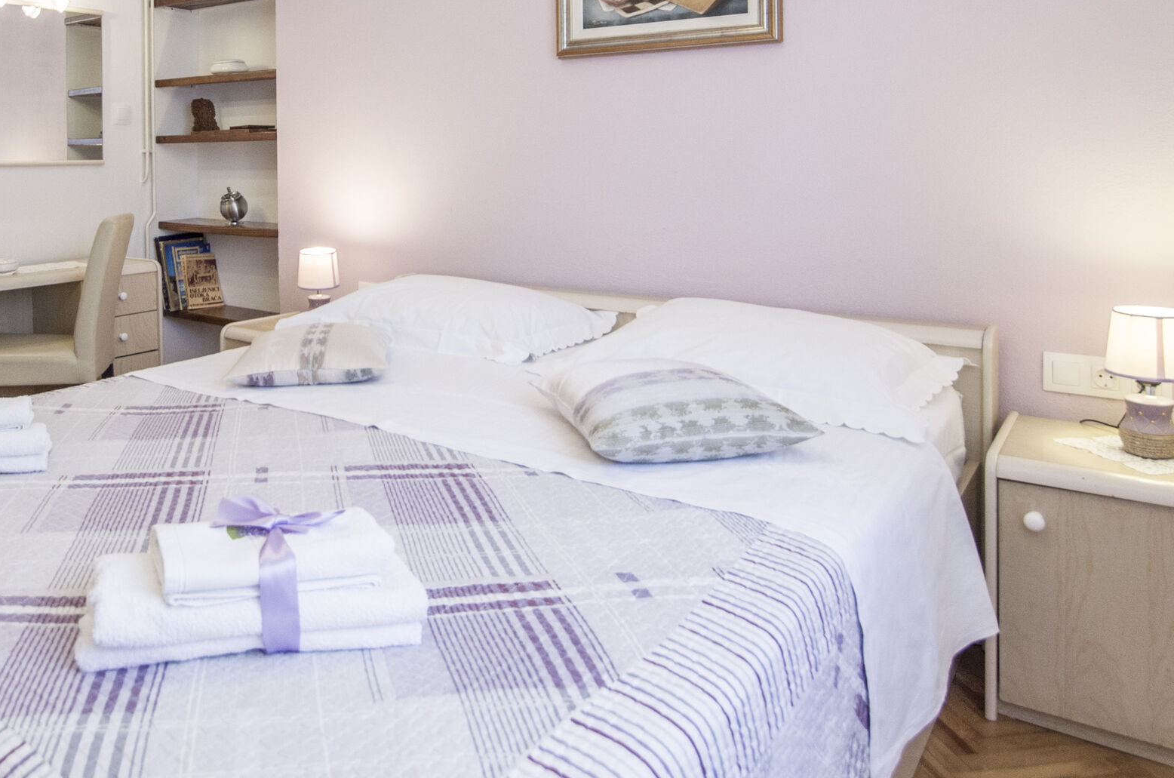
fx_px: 879
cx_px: 389
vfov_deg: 45.5
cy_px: 162
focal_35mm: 27
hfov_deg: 65.7
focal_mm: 10
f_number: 3.5
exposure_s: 1/125
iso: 500
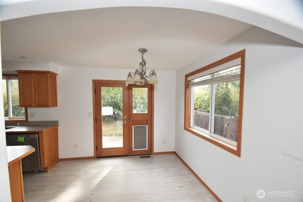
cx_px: 152
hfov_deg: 100.4
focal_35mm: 15
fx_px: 126
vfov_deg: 77.3
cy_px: 101
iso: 800
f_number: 4.5
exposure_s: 1/160
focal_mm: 10
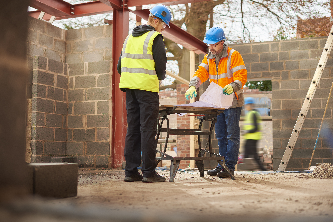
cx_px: 166
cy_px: 111
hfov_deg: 39.6
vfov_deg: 27.0
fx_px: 463
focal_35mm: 50
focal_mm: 50
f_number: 2.8
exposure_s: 1/100
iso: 100
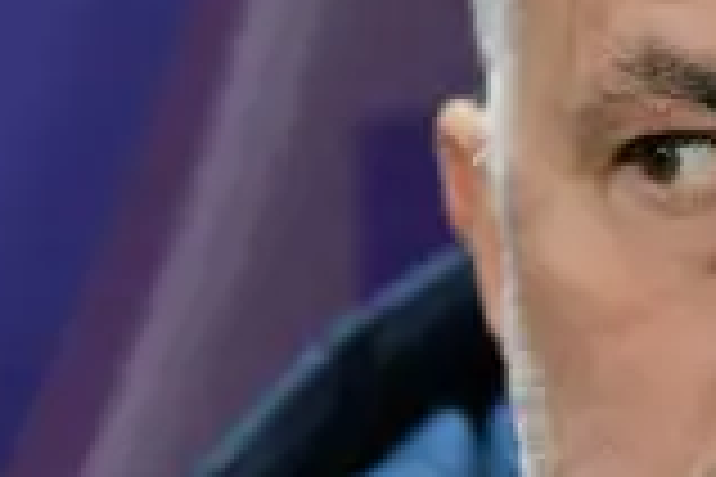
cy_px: 572
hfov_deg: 2.8
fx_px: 14856
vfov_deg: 1.8
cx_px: 1031
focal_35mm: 747
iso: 1000
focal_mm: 135
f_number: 1.8
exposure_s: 1/1600
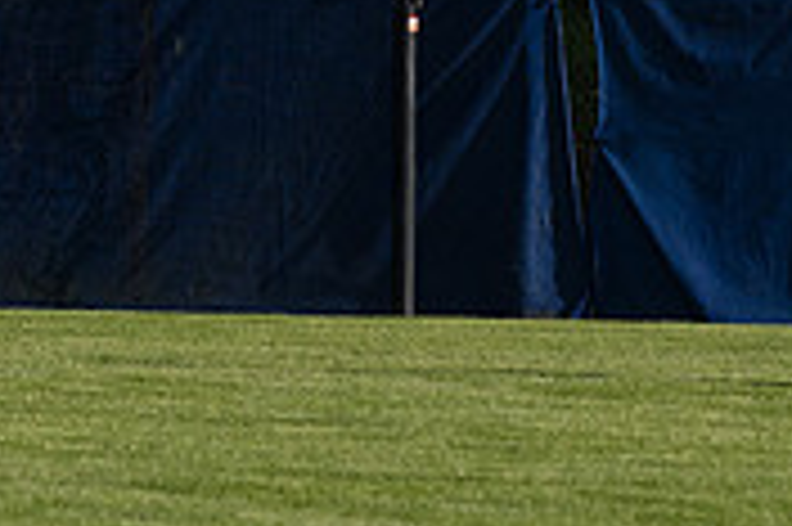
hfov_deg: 2.1
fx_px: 21671
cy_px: 121
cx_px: -392
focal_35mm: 986
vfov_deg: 1.4
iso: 250
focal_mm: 200
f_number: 5.6
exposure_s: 1/1600
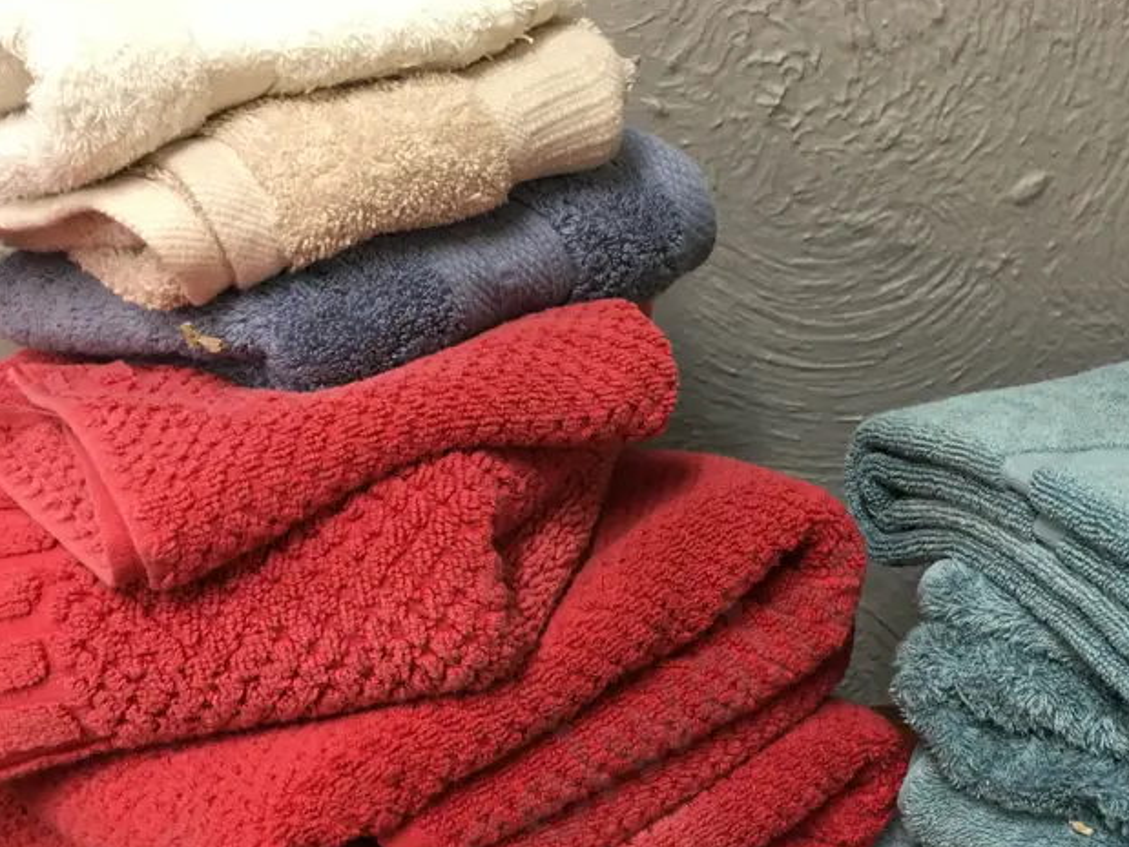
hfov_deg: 38.7
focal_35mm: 48
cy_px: 588
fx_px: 1565
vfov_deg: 30.0
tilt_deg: -23.0
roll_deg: -1.7
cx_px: 844
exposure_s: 1/17
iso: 50
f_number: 2.2
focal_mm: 4.15
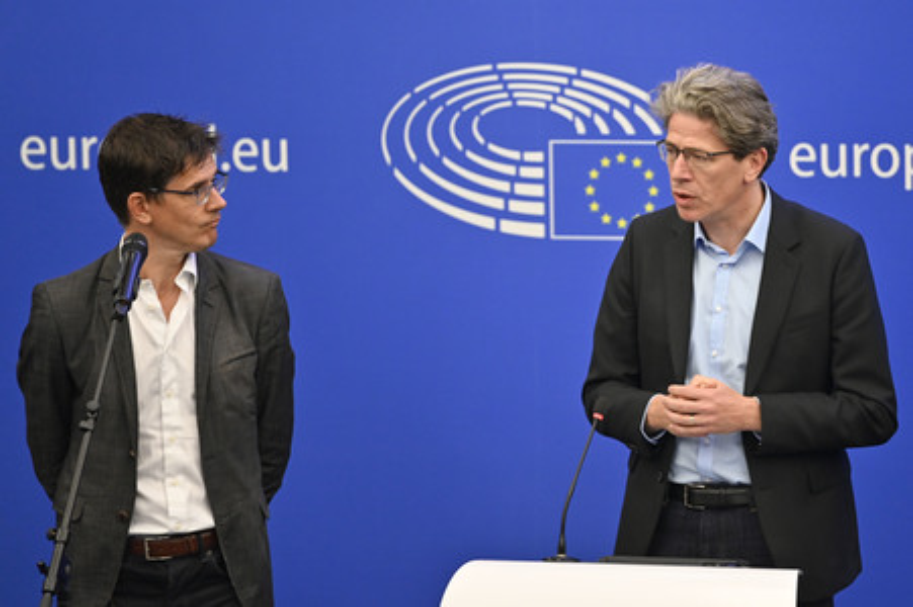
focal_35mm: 185
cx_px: 456
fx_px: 4688
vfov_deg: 7.4
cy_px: 304
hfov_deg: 11.1
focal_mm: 185
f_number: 2.8
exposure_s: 1/320
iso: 2000
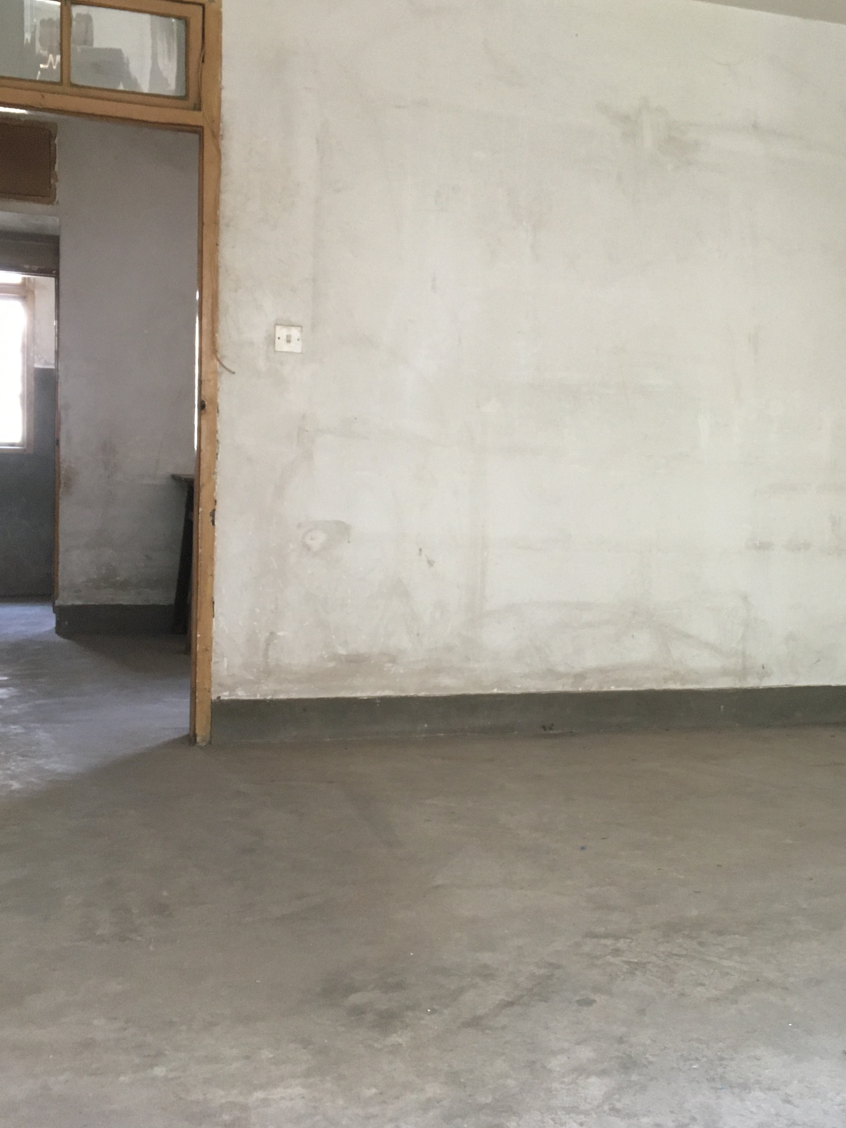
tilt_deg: -3.3
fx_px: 1369
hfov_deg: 33.5
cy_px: 544
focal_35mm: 42
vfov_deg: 44.8
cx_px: 653
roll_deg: -2.2
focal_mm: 4.15
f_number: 2.2
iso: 160
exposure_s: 1/33
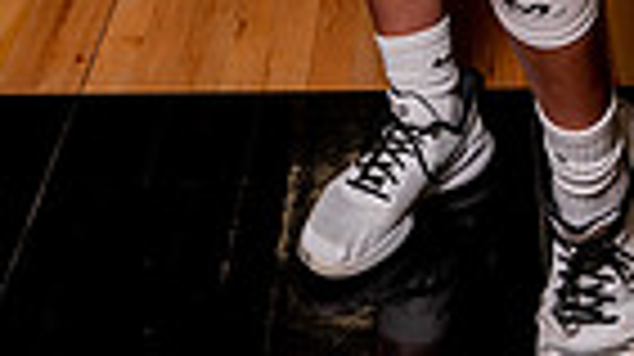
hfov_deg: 21.8
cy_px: -541
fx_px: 1629
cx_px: 495
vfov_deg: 10.5
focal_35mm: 97
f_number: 5.6
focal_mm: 29
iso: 100
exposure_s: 1/125
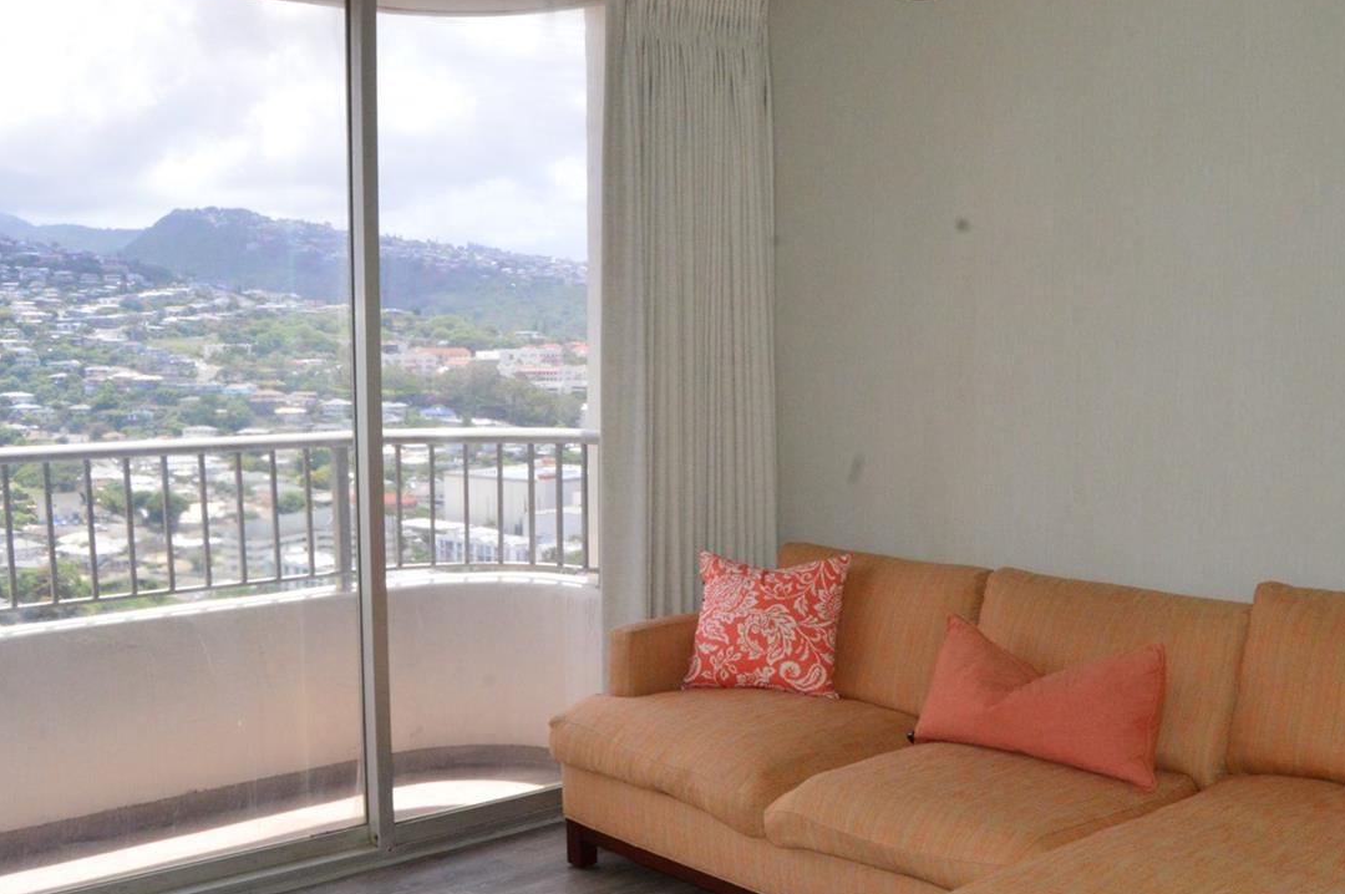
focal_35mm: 40
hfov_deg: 48.4
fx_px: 1493
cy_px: 548
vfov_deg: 33.2
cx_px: 735
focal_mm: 18
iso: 1600
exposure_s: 1/200
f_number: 18
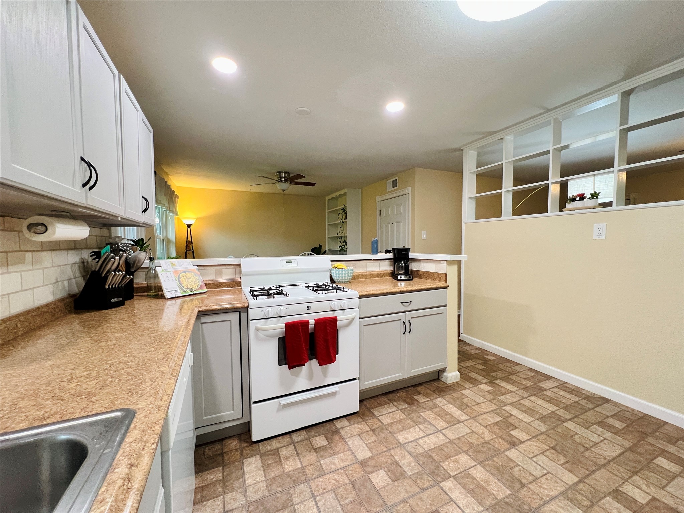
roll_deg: +0.3
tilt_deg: -3.0
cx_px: 342
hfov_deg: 106.2
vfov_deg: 89.9
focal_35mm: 13
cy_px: 256
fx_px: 257
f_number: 1.8
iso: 250
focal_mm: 1.57
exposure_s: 1/60
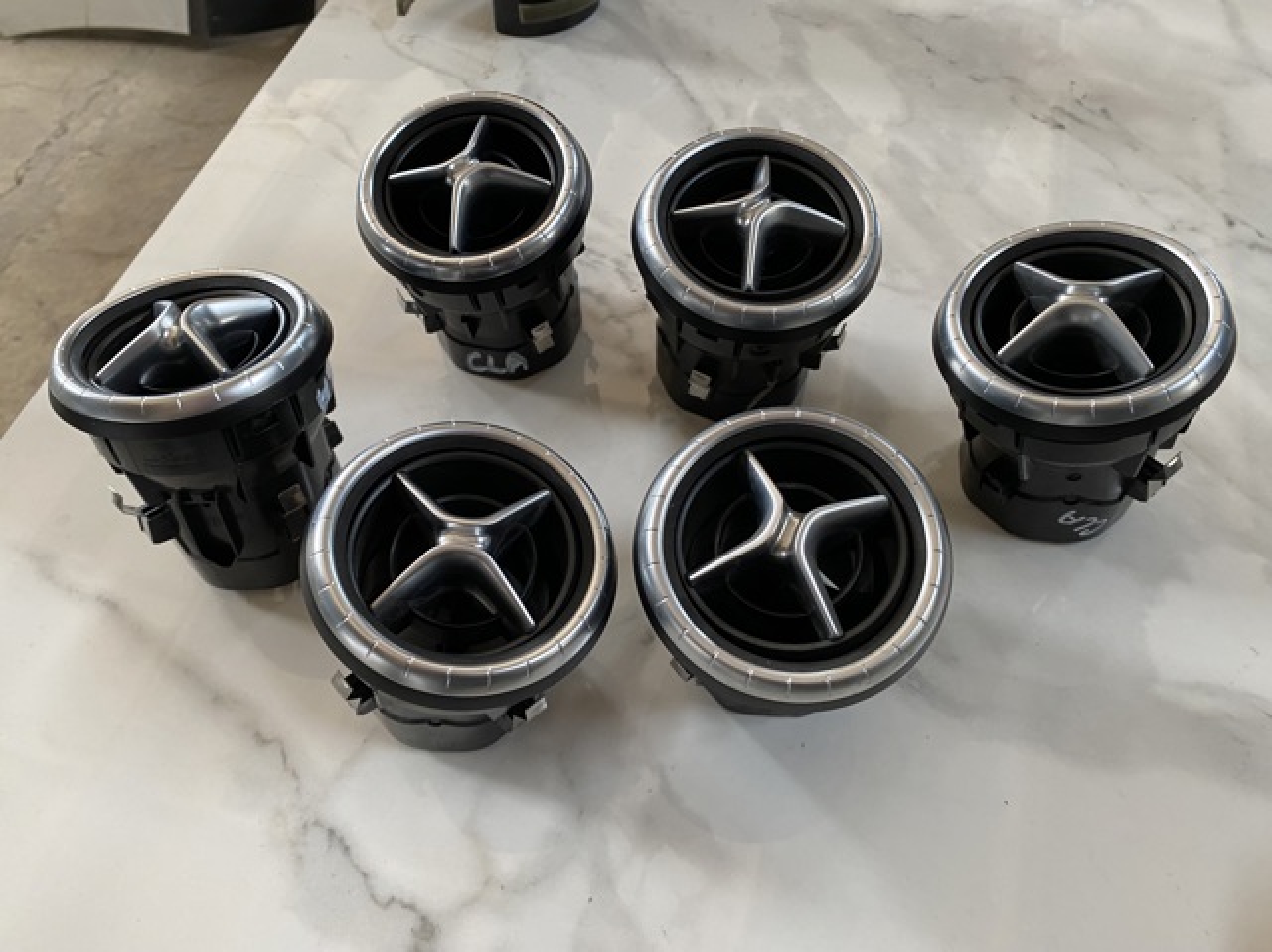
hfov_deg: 67.3
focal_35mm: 26
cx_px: 636
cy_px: 476
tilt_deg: -56.8
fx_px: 955
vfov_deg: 53.0
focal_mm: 4.25
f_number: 1.8
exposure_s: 1/60
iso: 160
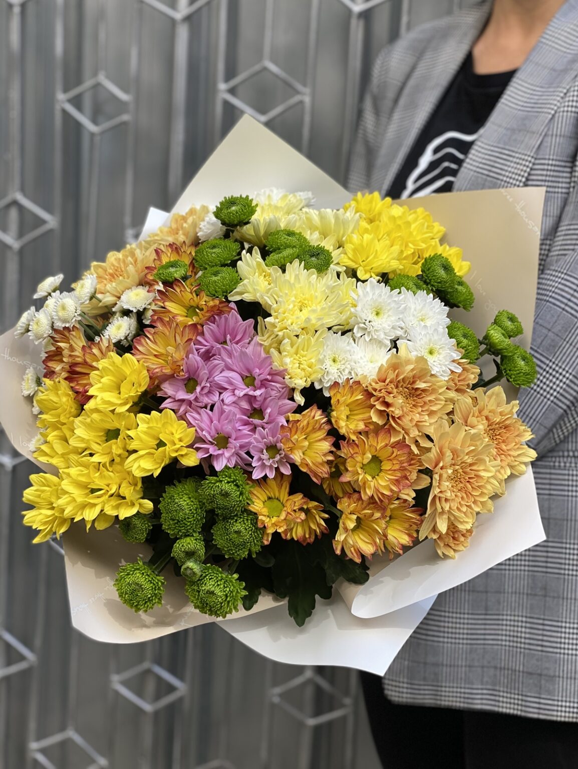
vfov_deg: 36.8
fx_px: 1156
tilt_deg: -7.9
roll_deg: -3.3
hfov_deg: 28.1
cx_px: 289
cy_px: 384
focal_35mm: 52
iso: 20
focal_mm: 6
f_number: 2
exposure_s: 1/153
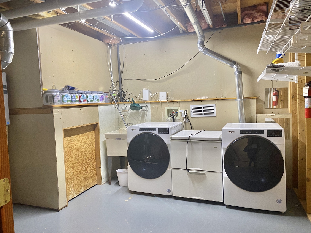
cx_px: 156
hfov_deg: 67.3
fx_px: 234
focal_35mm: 26
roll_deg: +2.3
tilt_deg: -4.0
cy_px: 116
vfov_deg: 53.1
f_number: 1.8
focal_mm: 4.25
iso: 100
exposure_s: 1/60
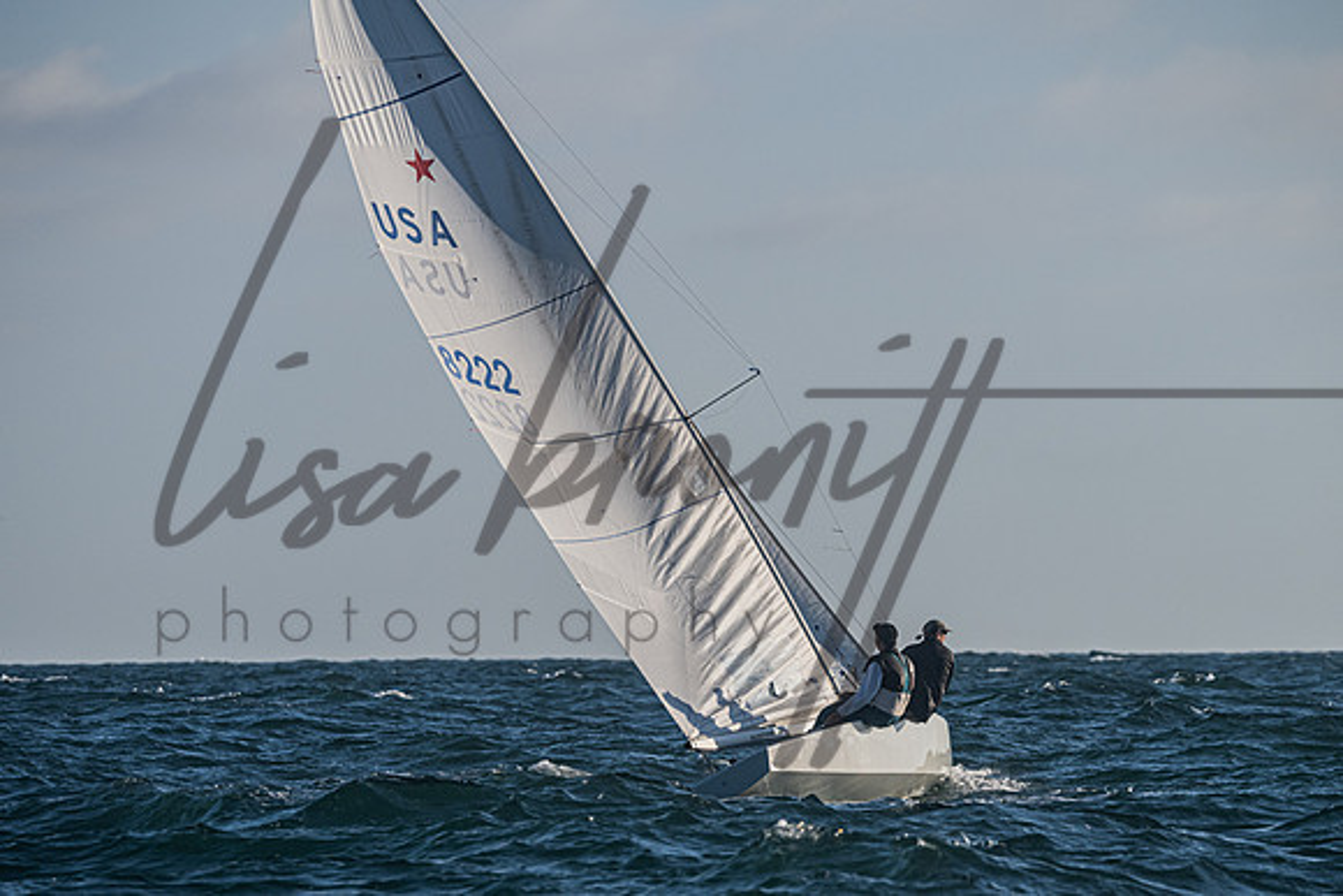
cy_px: 589
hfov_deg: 6.0
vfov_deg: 4.0
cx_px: 682
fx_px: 12782
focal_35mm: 343
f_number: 6.3
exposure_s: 1/3200
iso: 400
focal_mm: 250
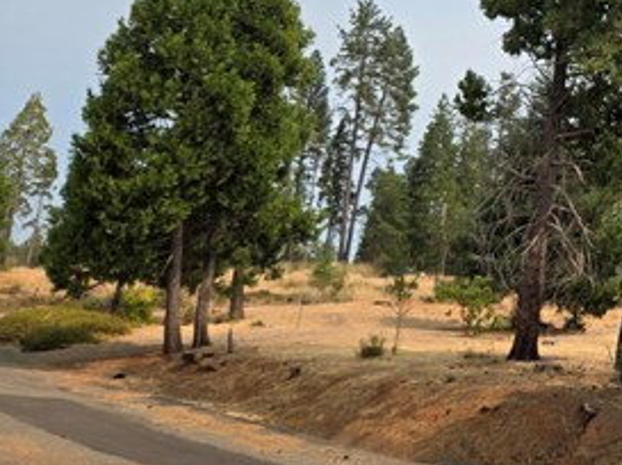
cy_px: 11
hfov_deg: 31.1
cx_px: 706
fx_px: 969
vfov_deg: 25.7
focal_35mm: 54
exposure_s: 1/1765
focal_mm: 5.4
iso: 25
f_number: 1.8
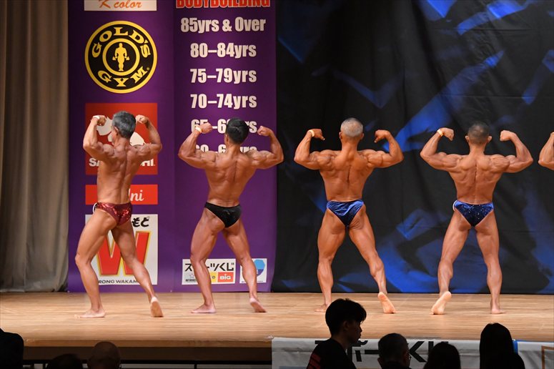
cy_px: 184
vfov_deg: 7.5
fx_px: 2815
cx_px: 277
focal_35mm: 183
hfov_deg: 11.2
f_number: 5.6
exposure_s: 1/400
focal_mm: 122
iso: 5000
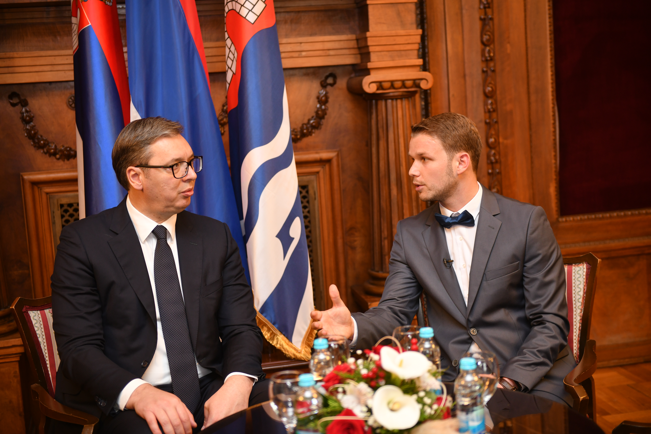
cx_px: 326
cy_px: 217
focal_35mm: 56
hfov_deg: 35.6
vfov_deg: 24.2
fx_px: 1013
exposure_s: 1/250
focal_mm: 56
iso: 800
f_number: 2.8
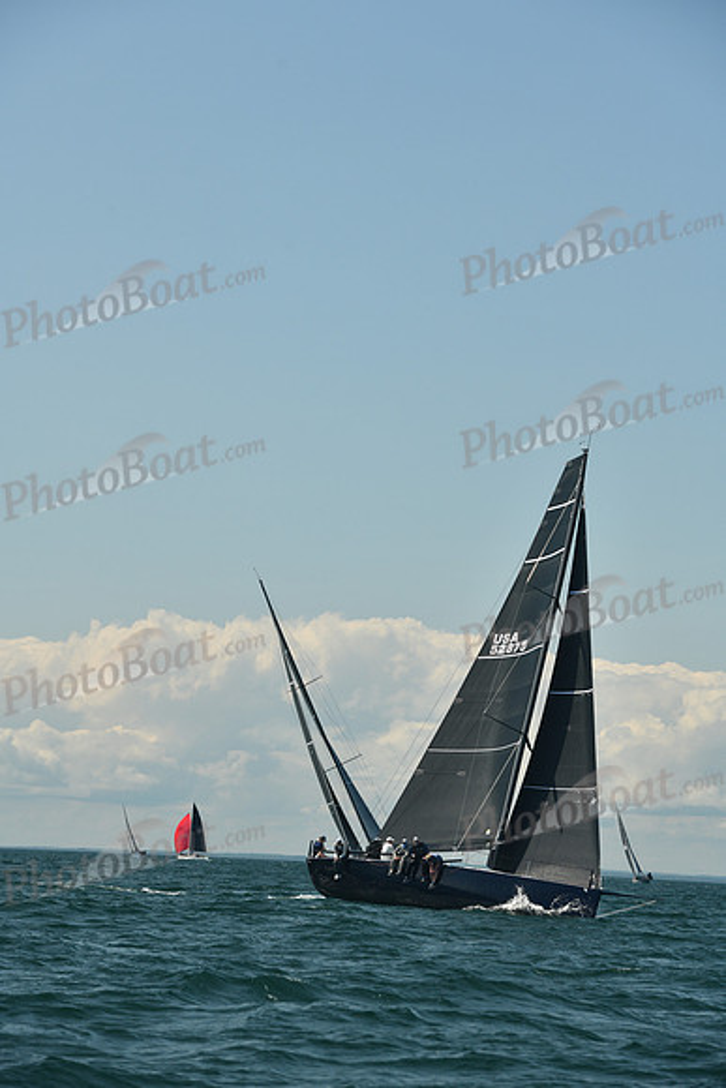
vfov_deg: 15.8
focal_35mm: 130
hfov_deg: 10.6
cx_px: 363
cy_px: 544
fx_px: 3930
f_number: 7.1
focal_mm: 130
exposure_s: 1/640
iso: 320
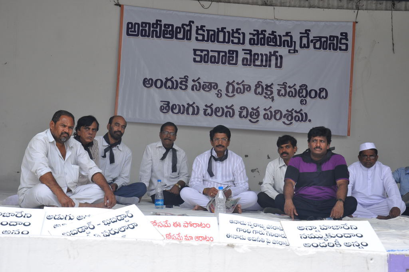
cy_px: 136
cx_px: 204
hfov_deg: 27.0
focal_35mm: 75
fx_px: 851
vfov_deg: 18.1
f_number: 8
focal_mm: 50
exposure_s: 1/160
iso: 250
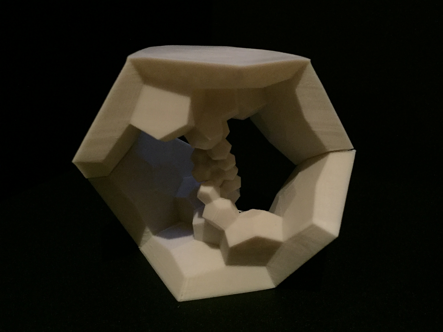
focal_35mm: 29
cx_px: 222
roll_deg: -2.3
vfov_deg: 48.2
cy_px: 166
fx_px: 371
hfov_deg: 61.7
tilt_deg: -21.0
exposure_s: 1/17
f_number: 2.2
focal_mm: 4.15
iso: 400
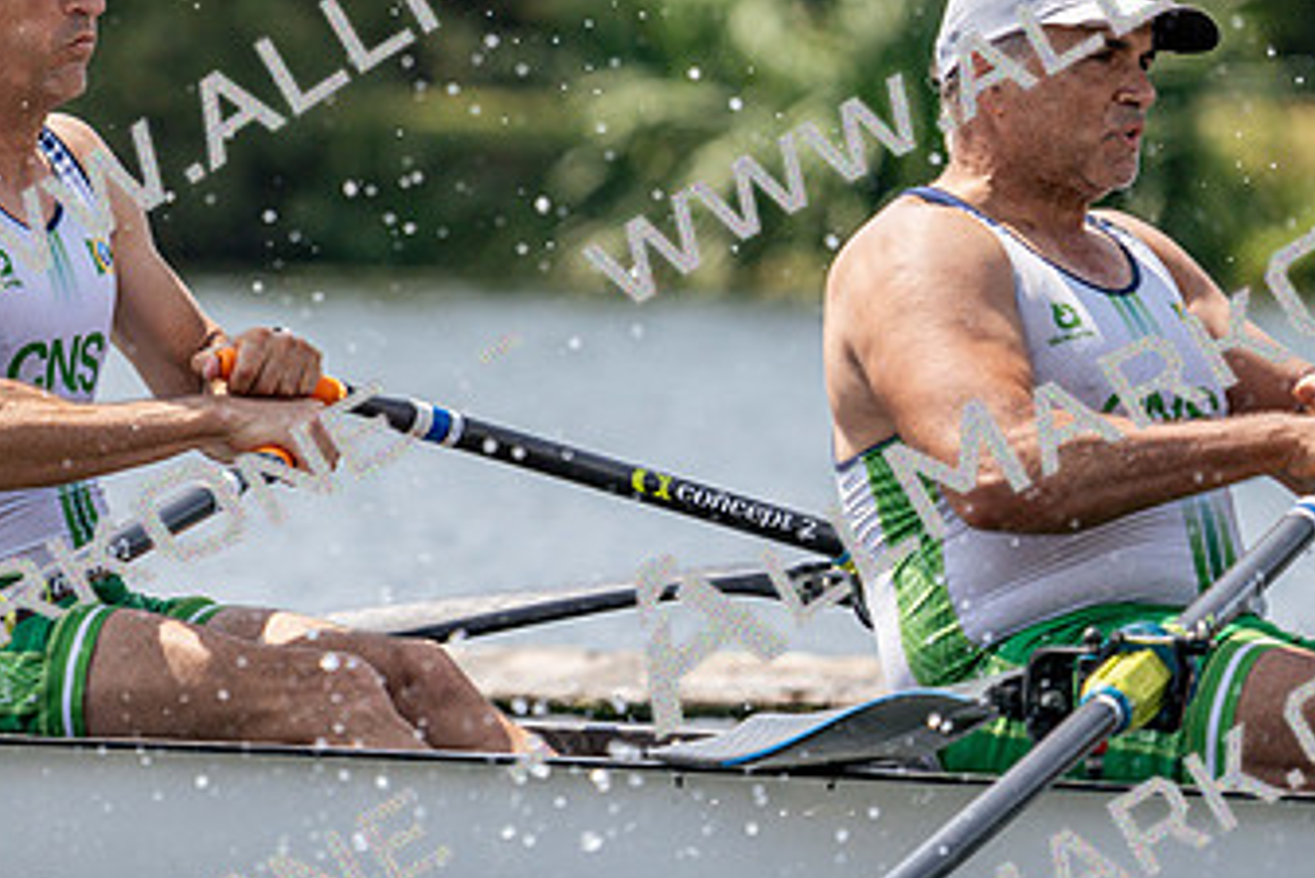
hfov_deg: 3.1
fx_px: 24191
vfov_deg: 2.1
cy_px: 369
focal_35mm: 662
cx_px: 300
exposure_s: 1/1600
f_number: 6.3
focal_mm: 385
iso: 250
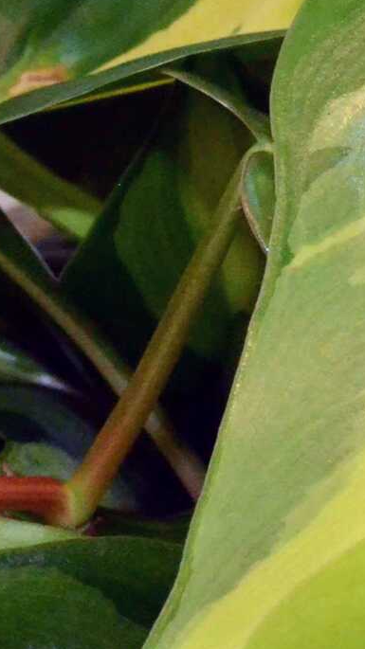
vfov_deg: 7.4
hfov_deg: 4.1
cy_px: 342
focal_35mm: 293
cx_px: 492
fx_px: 5044
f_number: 10
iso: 6400
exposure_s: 1/200
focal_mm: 50
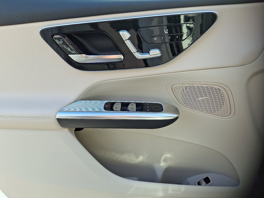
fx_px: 191
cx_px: 132
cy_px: 99
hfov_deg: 69.4
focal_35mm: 25
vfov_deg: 54.9
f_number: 1.8
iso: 25
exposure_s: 1/182
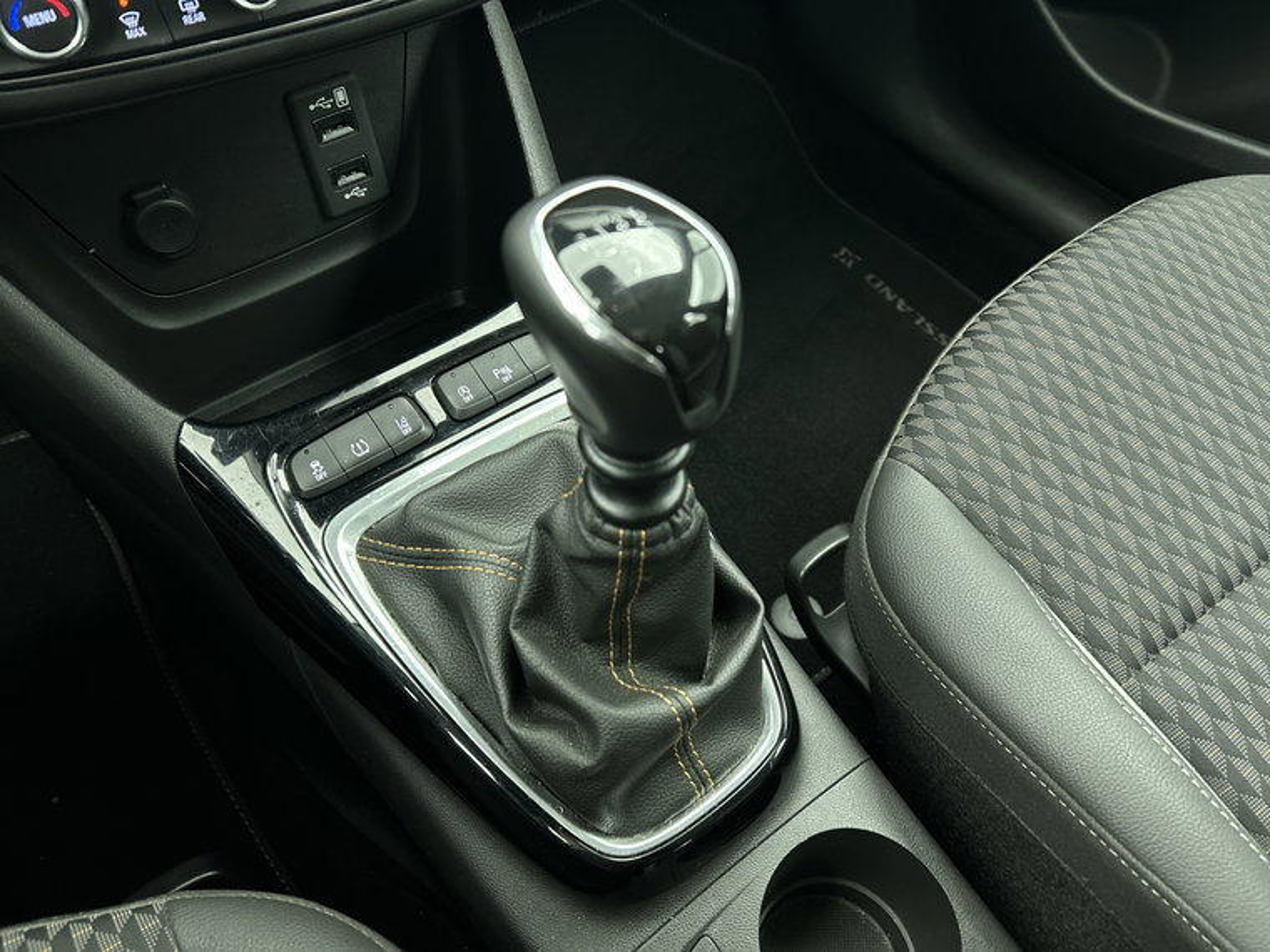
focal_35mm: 26
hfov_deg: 67.3
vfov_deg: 53.1
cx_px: 635
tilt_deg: -55.1
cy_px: 476
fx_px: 954
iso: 1000
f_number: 1.5
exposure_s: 1/30
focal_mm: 5.7
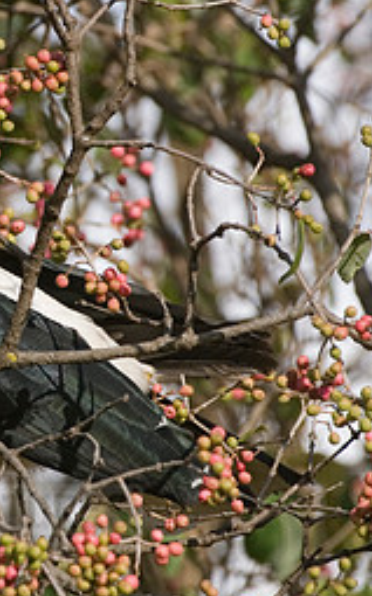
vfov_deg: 1.5
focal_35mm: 1393
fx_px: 22634
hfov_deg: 0.9
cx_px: -110
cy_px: 238
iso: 250
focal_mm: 400
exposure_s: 1/500
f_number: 6.3
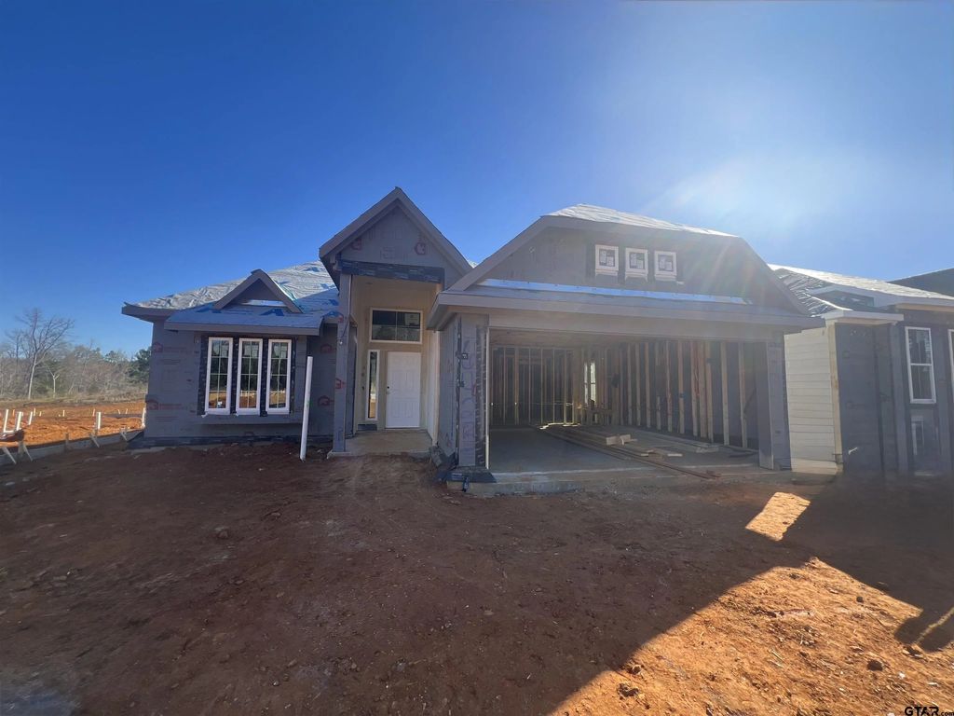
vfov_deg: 89.9
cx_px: 477
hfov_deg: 106.2
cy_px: 358
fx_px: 358
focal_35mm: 13
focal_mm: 1.57
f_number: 1.8
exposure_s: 1/582
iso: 32
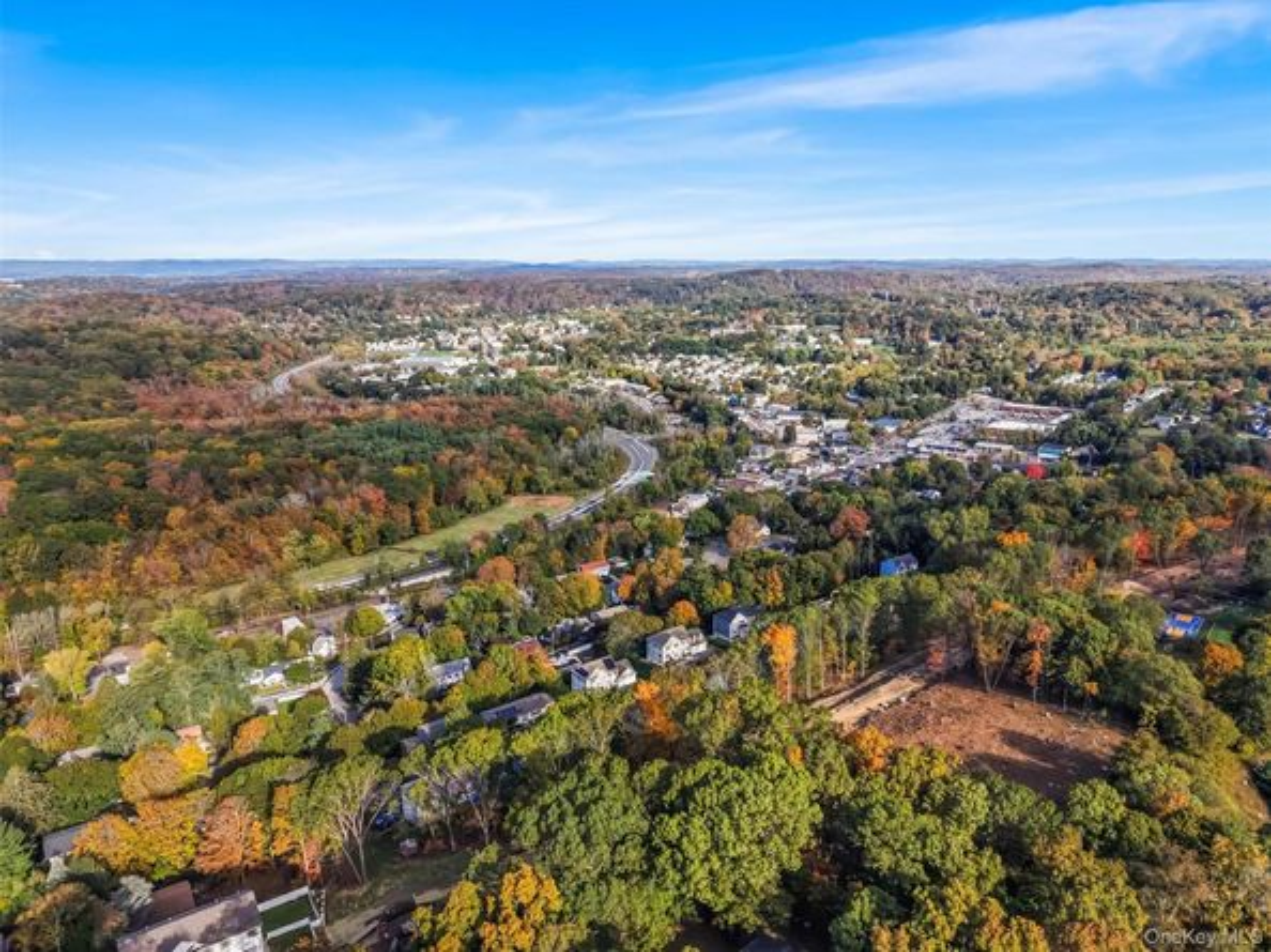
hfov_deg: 71.6
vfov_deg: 56.8
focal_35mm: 24
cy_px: 476
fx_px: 881
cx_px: 636
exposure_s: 1/4000
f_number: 1.8
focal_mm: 8.67
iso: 240
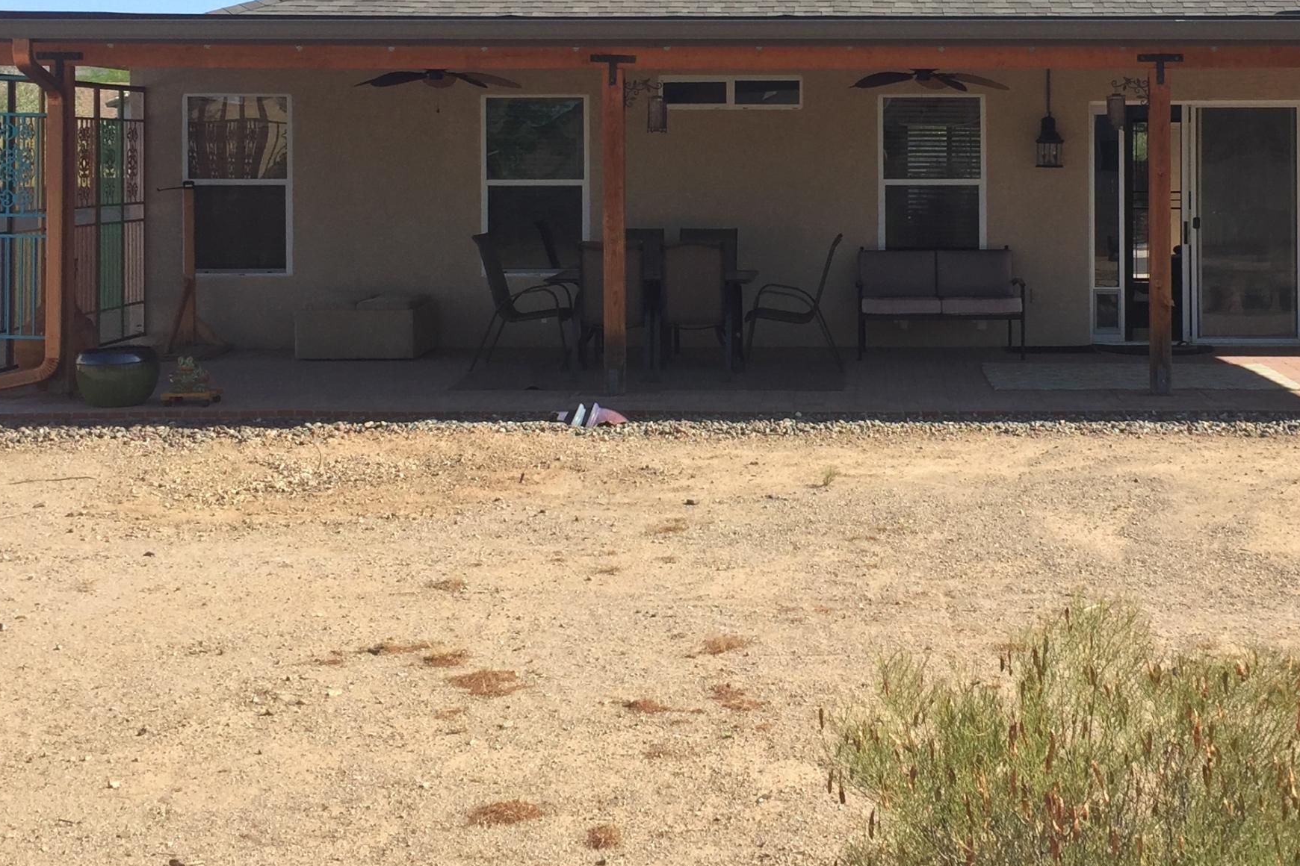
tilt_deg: -0.5
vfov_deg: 25.5
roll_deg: +0.0
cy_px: 158
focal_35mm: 52
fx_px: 1878
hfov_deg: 37.8
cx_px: 847
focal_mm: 4.15
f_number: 2.2
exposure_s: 1/1464
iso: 32
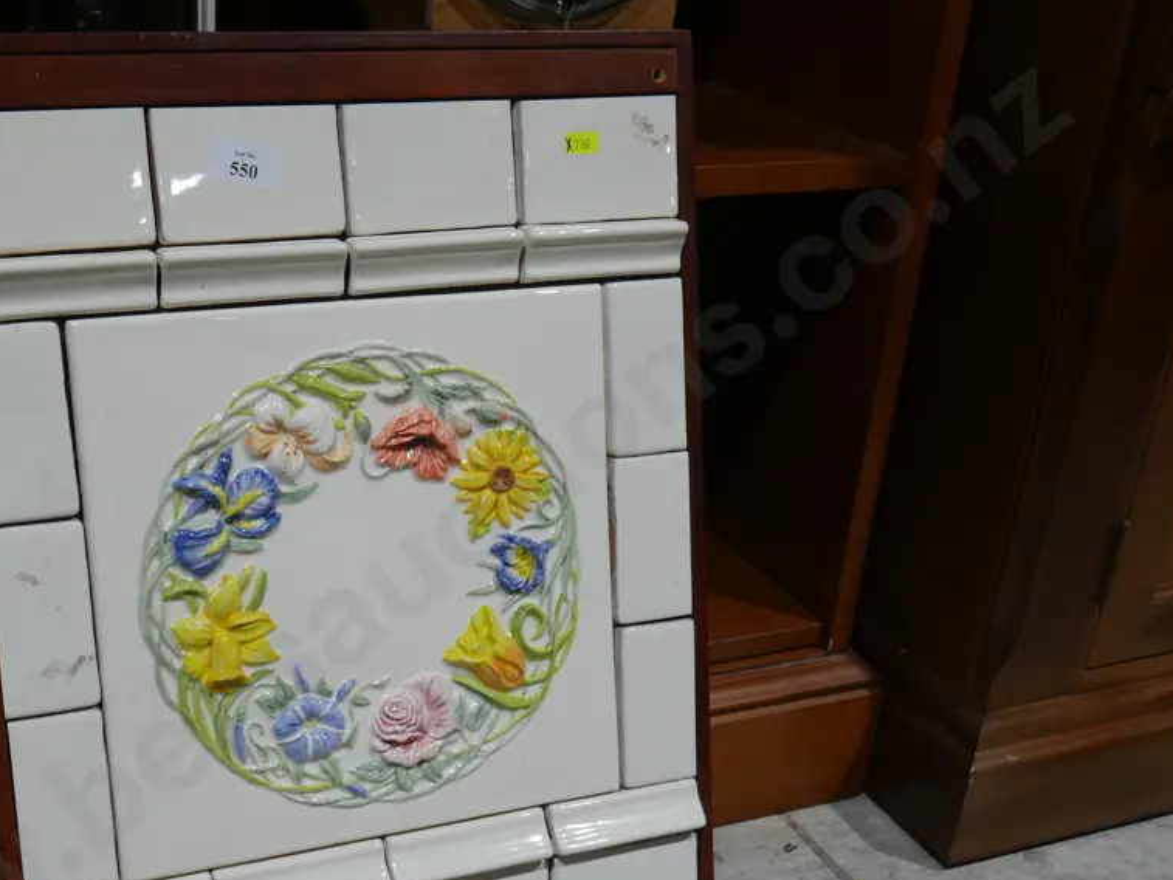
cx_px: 418
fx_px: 1559
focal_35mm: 46
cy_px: 569
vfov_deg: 31.3
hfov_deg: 40.9
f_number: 4.5
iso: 200
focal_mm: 17
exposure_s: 1/80
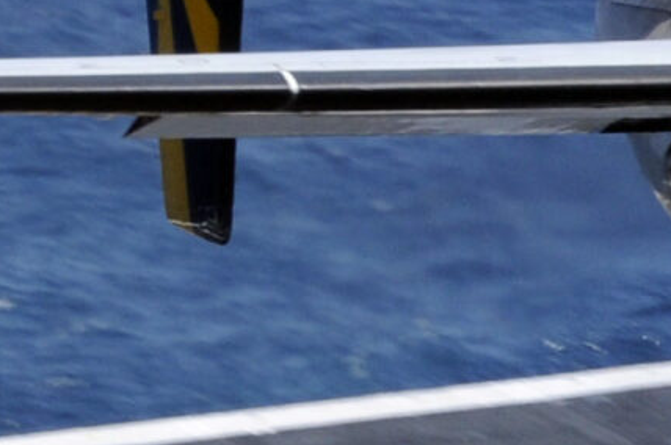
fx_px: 8691
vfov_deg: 2.9
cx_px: 1201
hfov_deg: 4.4
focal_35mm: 467
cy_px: 362
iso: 200
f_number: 14
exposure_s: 1/160
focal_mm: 52
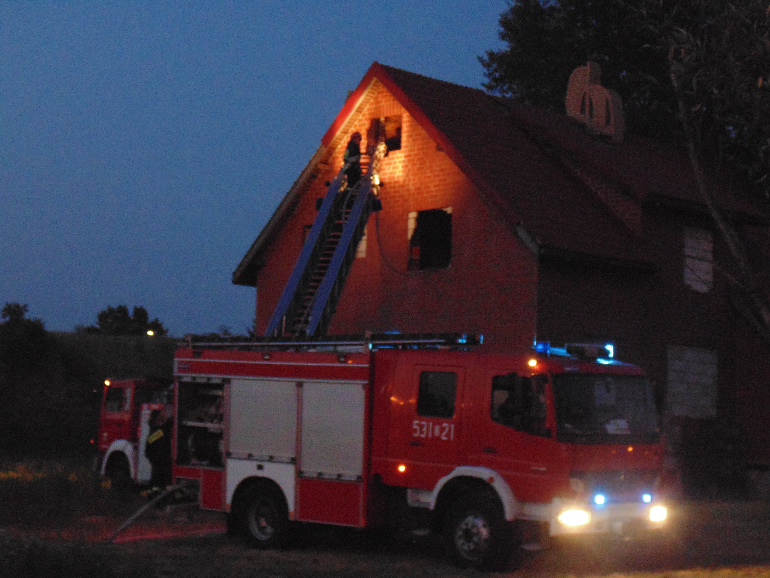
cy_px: 289
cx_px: 385
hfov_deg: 24.7
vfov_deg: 18.7
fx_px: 1757
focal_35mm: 79
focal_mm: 14.1
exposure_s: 1/4
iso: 500
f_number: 4.3
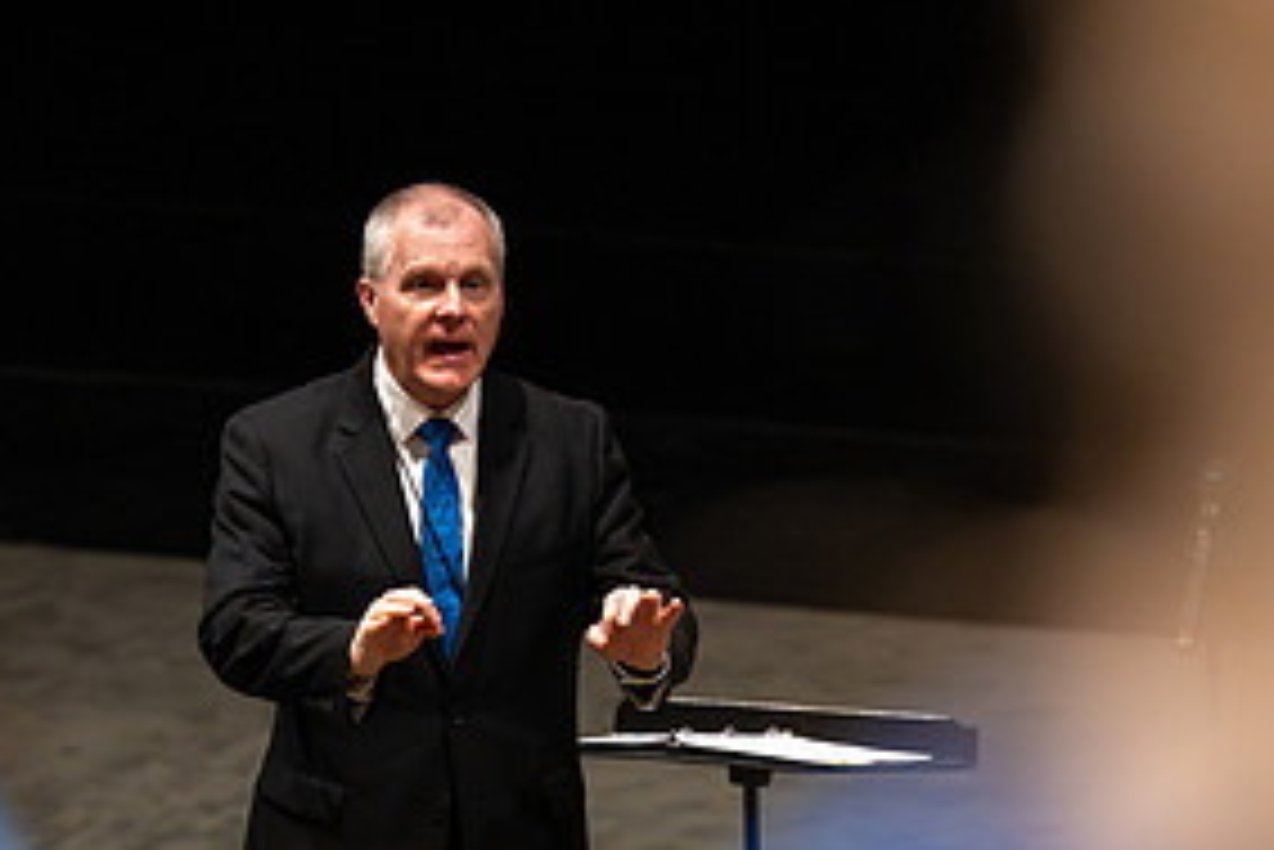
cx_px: 593
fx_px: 17951
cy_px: 995
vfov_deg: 2.7
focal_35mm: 507
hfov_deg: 4.1
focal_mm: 200
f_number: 2.8
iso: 4000
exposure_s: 1/200
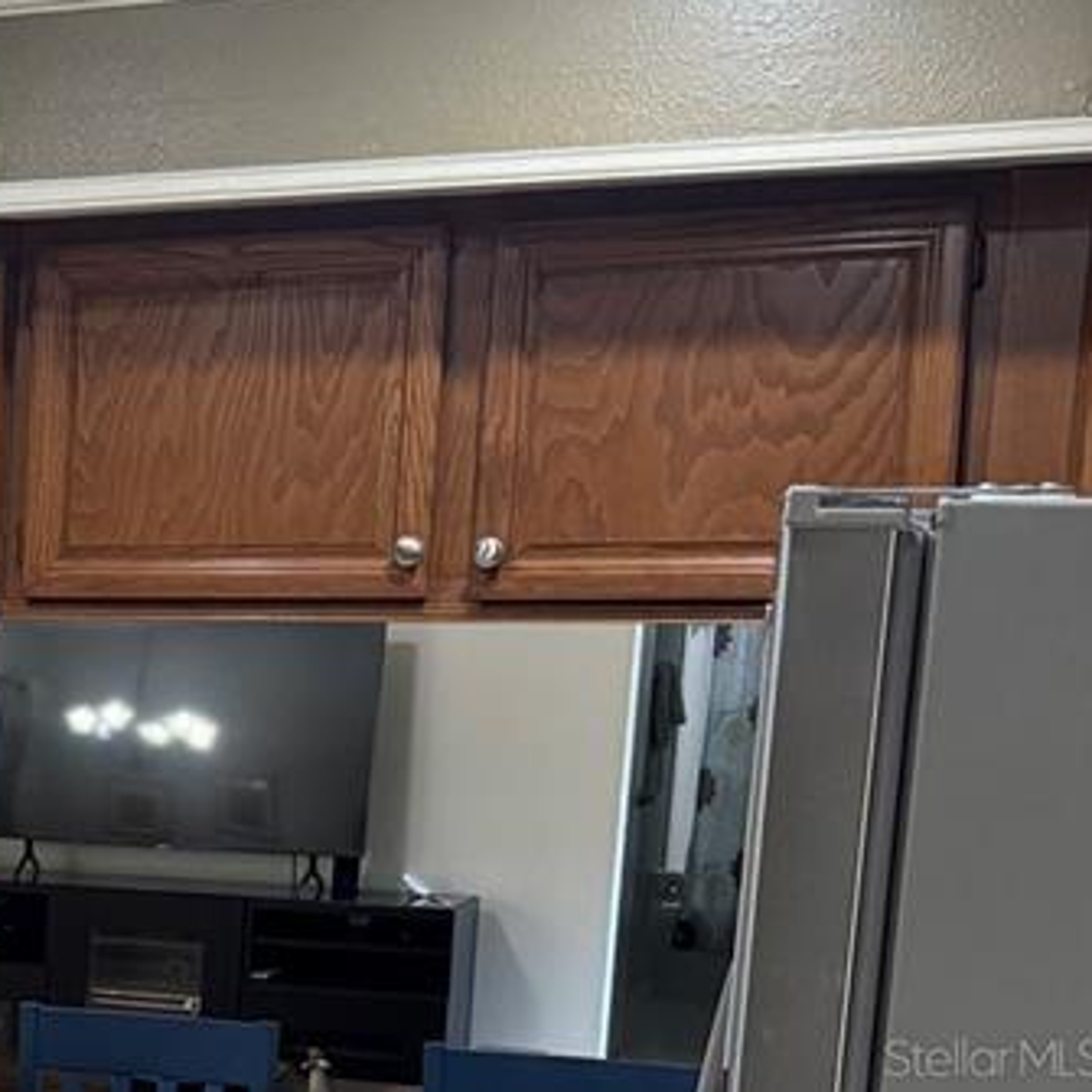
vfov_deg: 22.0
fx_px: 2712
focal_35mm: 76
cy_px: 1056
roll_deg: -0.9
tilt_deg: -11.3
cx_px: -352
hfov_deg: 20.6
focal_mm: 6.76
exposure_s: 1/60
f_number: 1.78
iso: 320
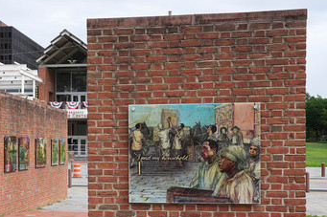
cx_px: 112
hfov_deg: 34.8
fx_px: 517
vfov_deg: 23.6
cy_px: 156
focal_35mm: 57
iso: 250
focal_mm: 38
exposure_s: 1/250
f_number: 9
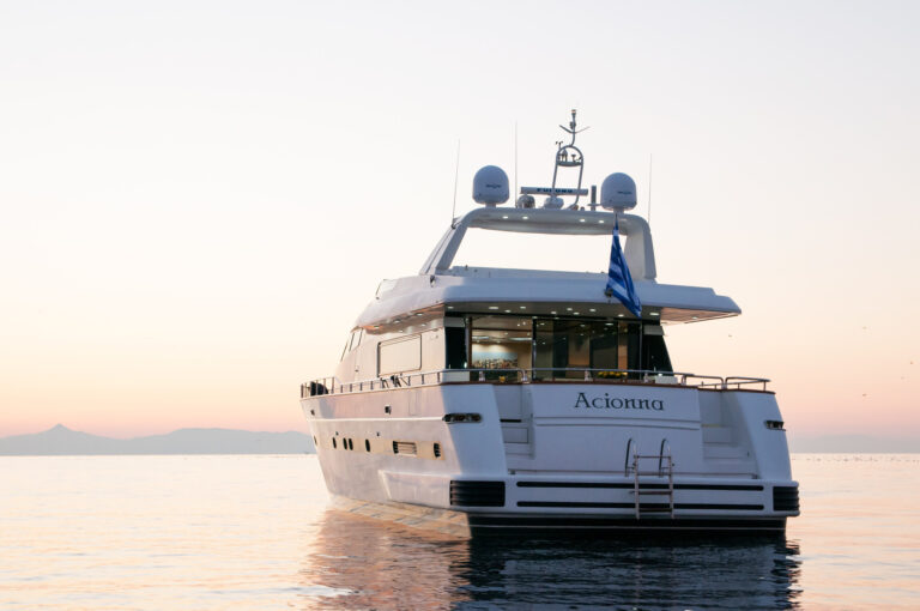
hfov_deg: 35.1
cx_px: 460
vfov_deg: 23.7
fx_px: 1455
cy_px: 306
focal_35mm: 57
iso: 500
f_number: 5
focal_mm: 38
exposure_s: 1/125
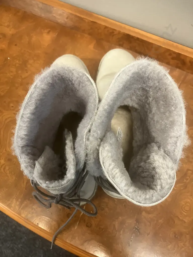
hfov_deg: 49.7
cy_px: 128
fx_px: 208
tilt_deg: -72.5
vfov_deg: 63.4
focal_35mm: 28
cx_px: 96
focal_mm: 3.99
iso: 250
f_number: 1.8
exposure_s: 1/33
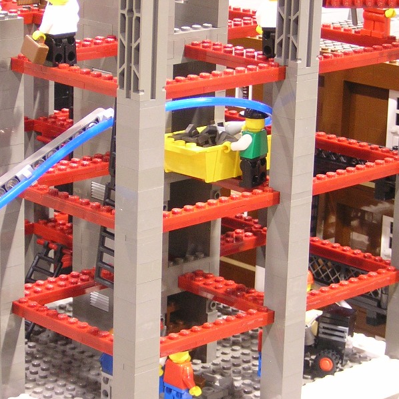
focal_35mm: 123
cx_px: 192
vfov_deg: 14.2
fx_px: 1604
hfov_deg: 14.2
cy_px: 200
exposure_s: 1/3.2
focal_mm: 13.6
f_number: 4.6
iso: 354
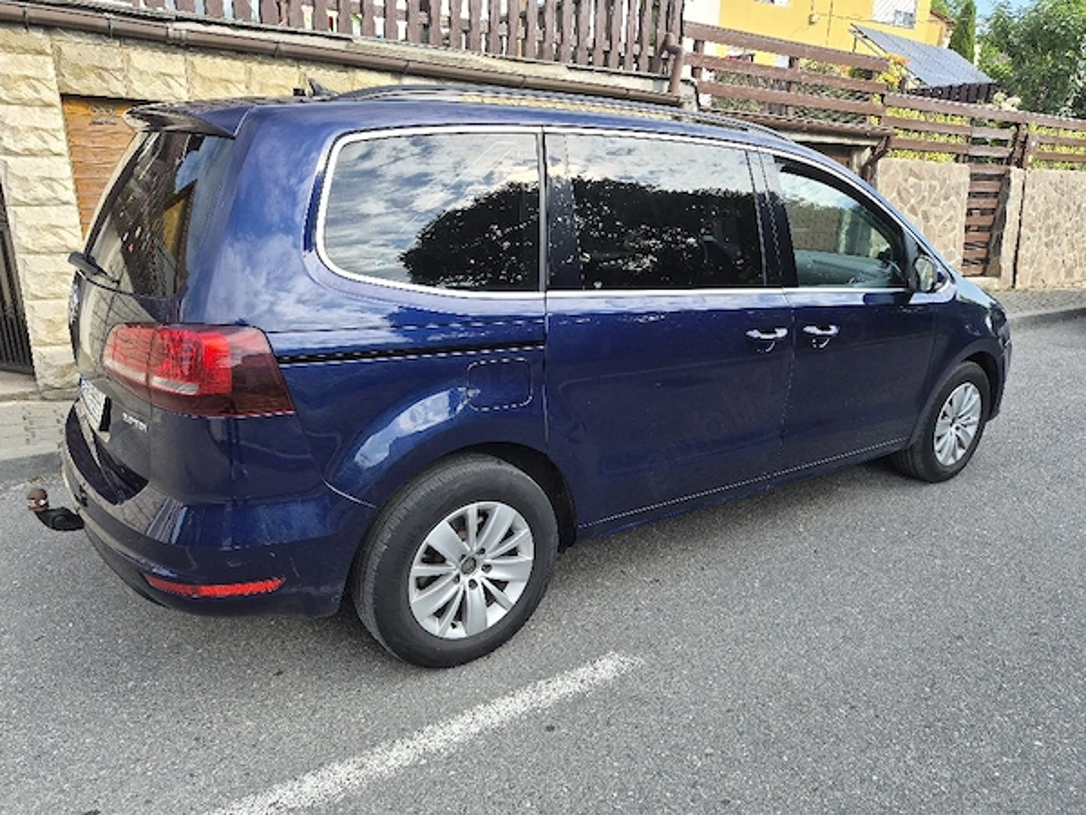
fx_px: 722
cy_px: 408
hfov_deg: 73.9
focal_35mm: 23
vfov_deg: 58.9
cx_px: 543
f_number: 1.8
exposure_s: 1/1429
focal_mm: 5.4
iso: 80
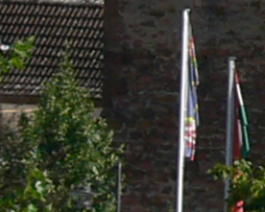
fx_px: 8011
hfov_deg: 1.9
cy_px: -319
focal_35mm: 1021
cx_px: 872
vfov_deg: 1.5
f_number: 5.6
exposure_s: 1/320
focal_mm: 18.8
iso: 80
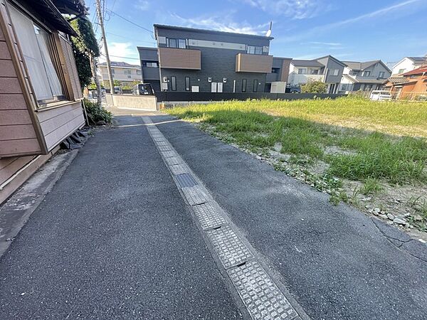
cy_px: 160
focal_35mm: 14
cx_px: 214
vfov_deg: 85.7
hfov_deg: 102.1
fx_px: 173
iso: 25
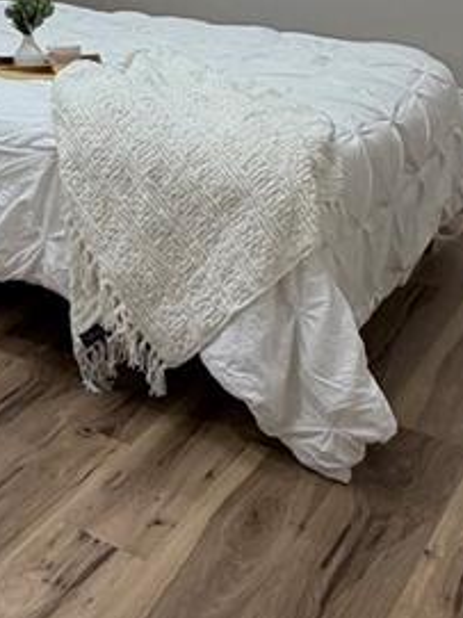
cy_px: -41
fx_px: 1107
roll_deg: +0.9
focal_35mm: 62
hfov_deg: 18.9
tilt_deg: -6.9
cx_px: -338
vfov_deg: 28.7
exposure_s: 1/120
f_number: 2.2
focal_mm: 2.22
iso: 125
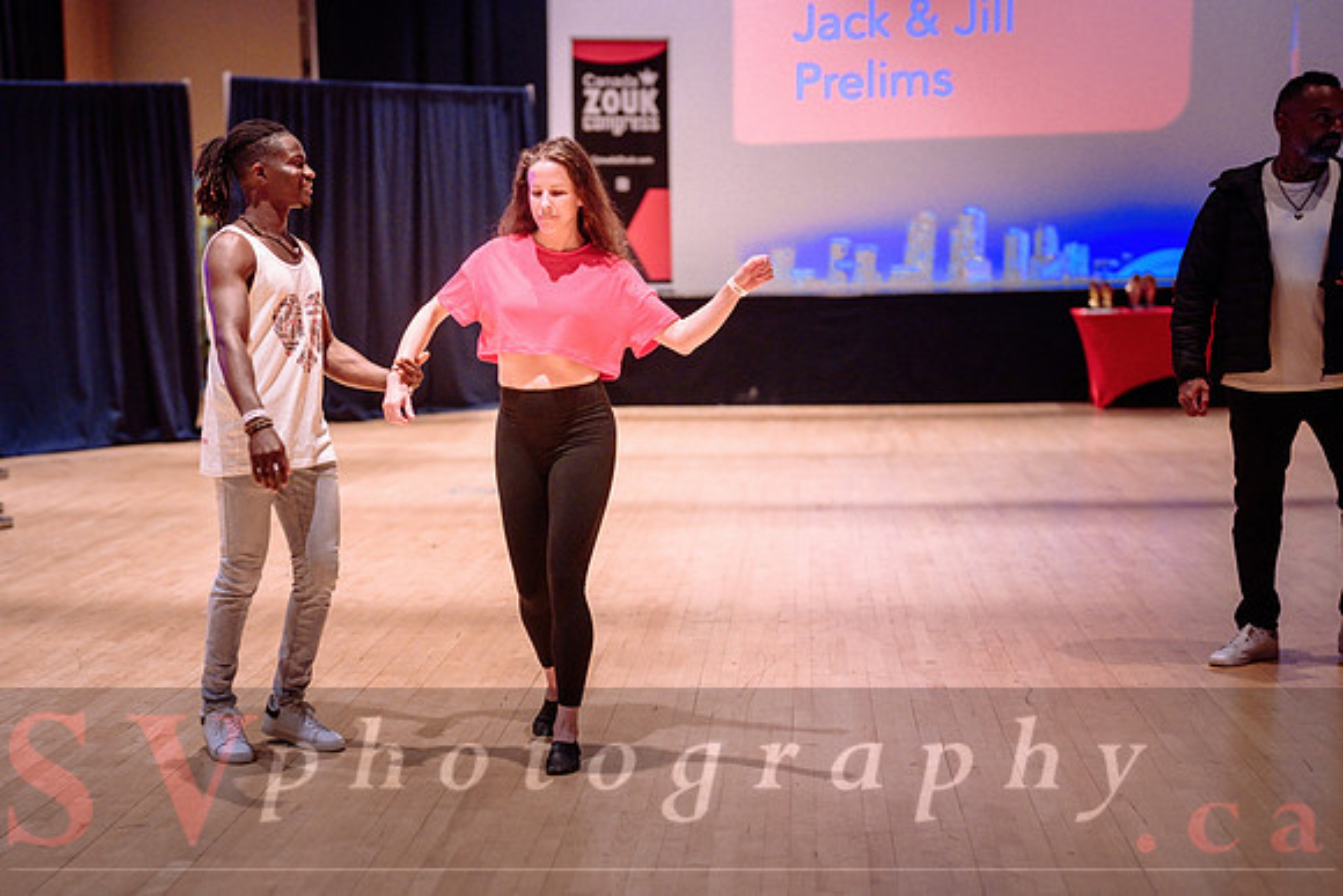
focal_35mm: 67
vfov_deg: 20.3
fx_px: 2498
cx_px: 464
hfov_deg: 29.9
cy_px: 568
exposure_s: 1/200
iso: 1600
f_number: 1.4
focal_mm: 50
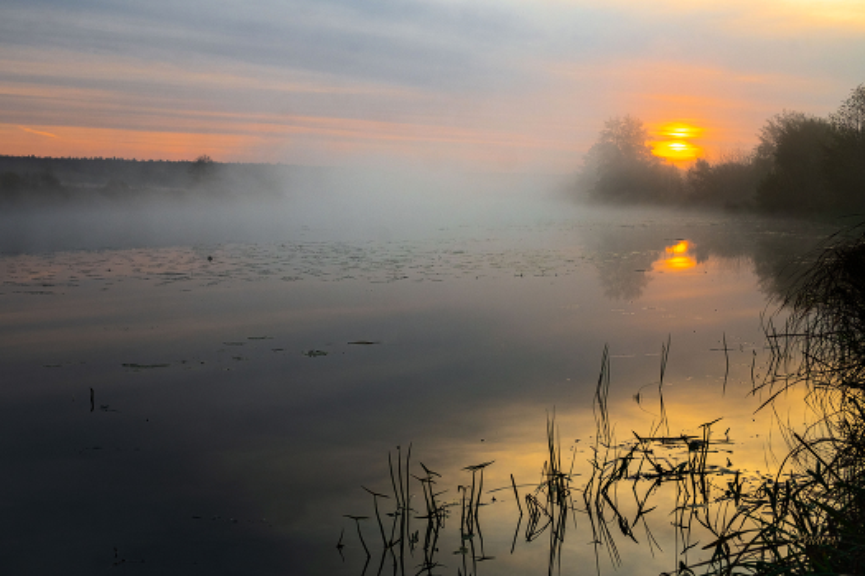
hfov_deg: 38.9
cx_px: 432
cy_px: 288
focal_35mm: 51
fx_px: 1225
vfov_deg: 26.5
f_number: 8
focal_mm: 34.3
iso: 200
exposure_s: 1/125
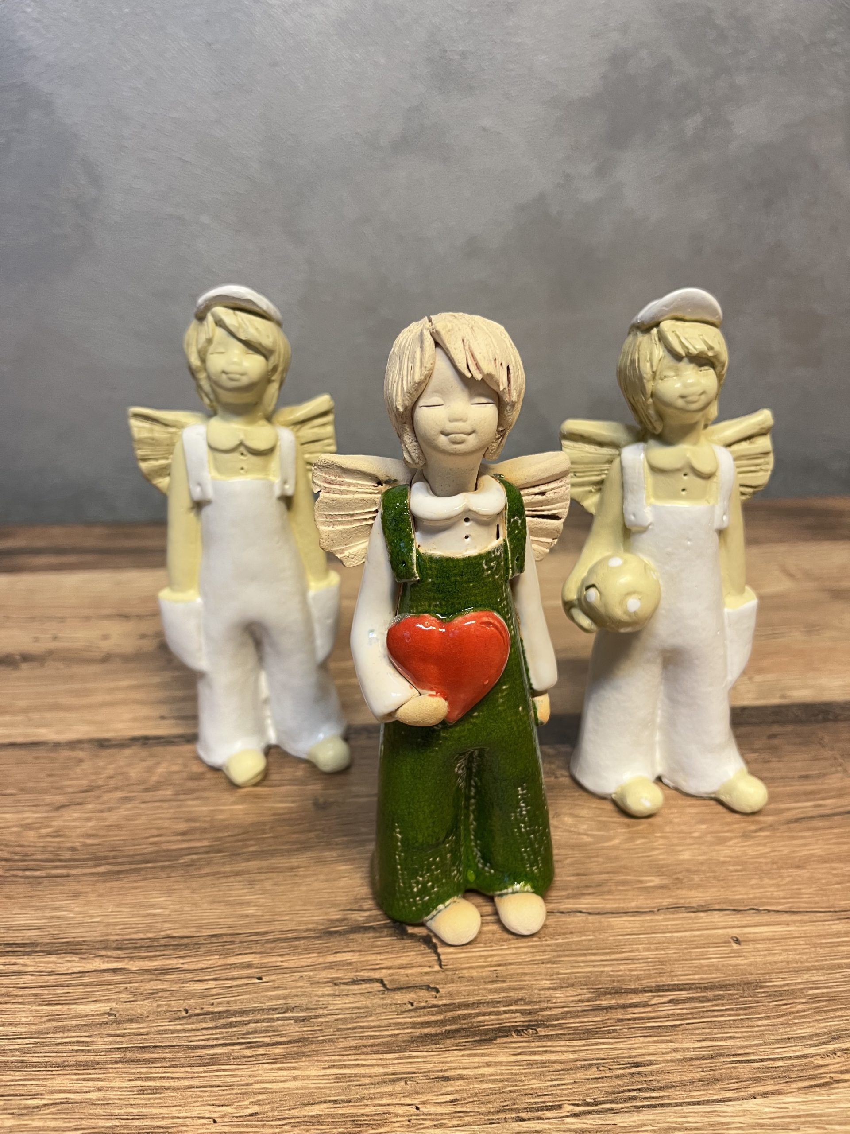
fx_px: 851
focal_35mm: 26
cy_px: 567
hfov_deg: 53.1
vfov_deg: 67.3
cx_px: 425
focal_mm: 5.1
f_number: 1.6
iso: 160
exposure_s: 1/50
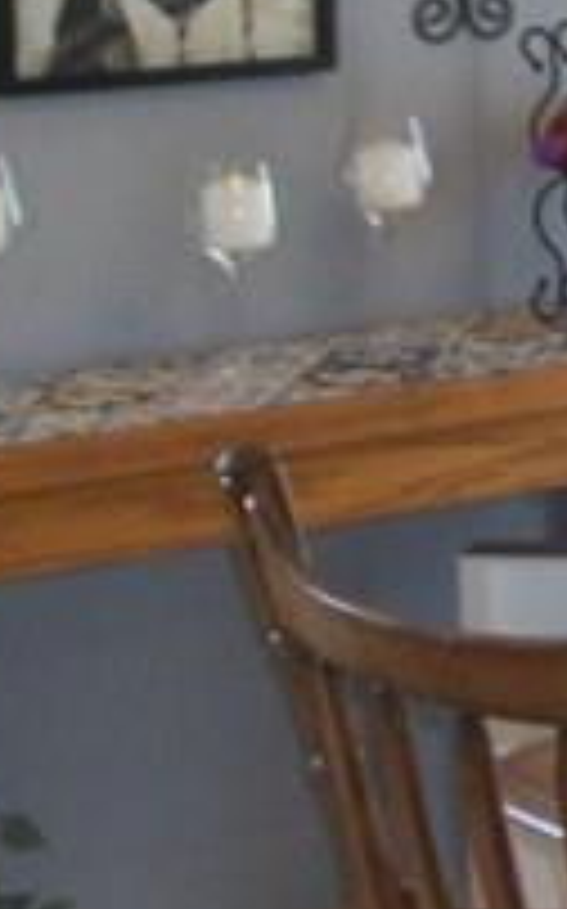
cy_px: 117
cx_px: 1084
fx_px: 4259
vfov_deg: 12.1
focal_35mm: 172
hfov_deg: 7.4
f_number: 2.9
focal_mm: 5.7
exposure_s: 1/30
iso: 160
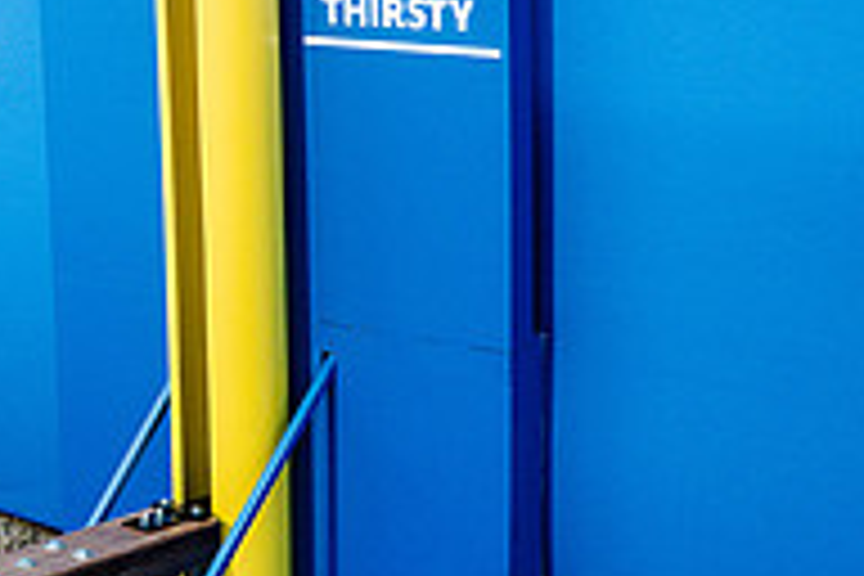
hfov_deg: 22.7
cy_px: 190
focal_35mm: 84
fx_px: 2016
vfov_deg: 16.2
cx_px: -104
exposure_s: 1/200
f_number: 4
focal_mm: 24
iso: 800
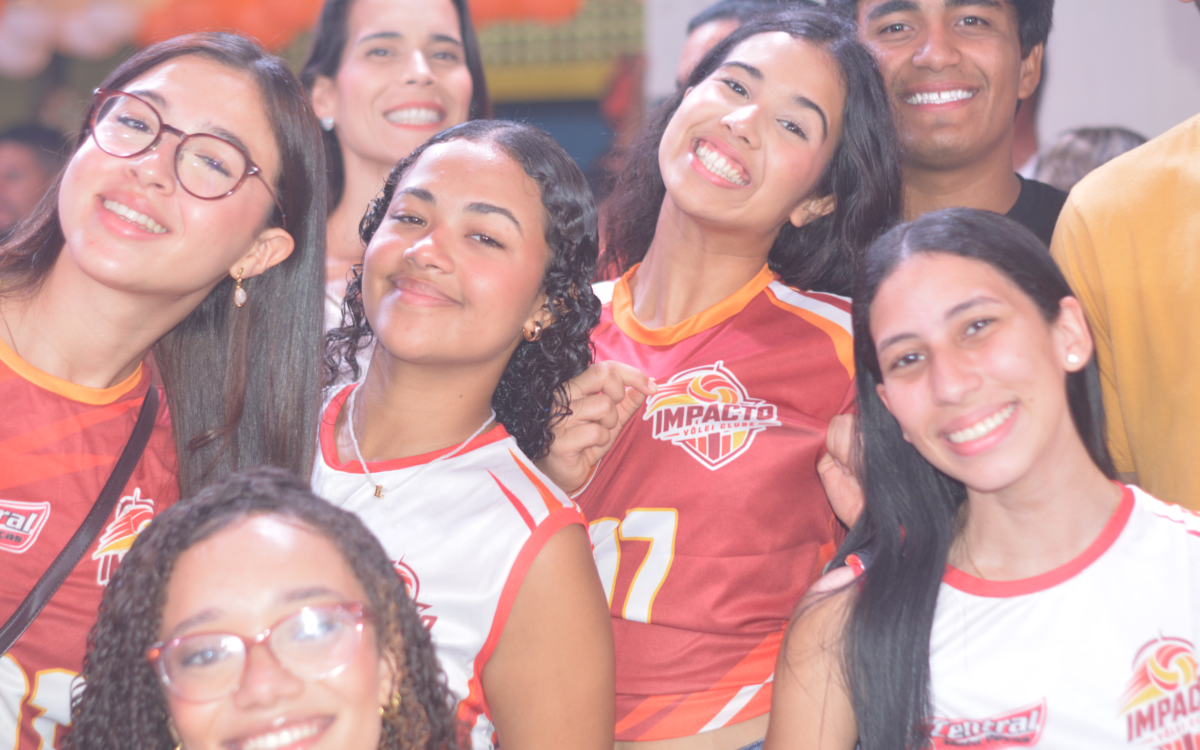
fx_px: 2518
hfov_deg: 26.8
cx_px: 599
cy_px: 395
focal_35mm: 77
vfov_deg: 16.9
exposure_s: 1/60
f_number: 2.8
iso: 640
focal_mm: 50
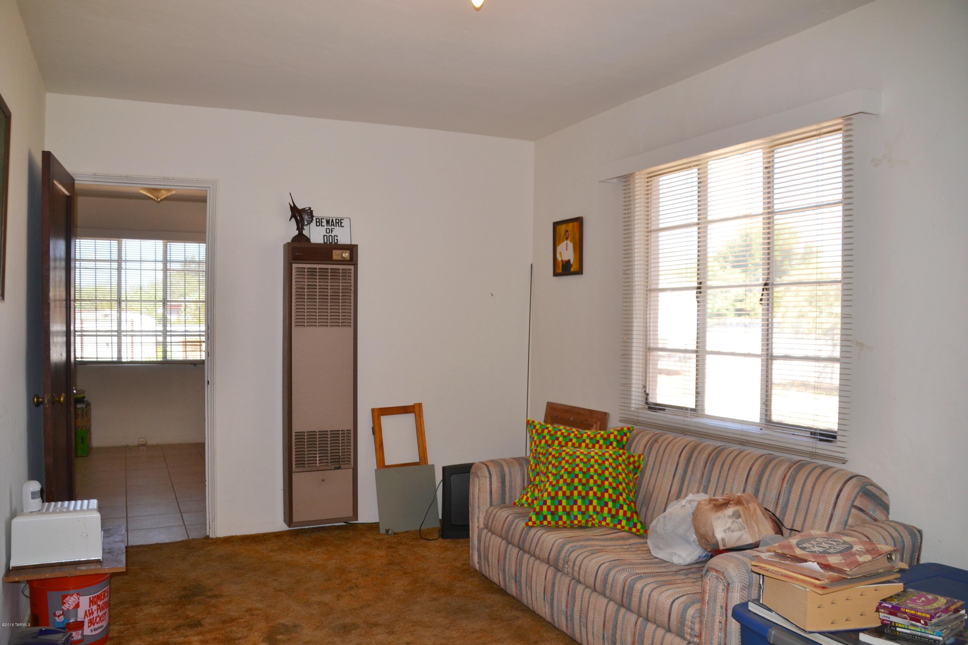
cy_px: 322
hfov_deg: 61.9
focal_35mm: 30
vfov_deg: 43.6
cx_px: 484
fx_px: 807
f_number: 4
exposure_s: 1/125
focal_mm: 20
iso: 125
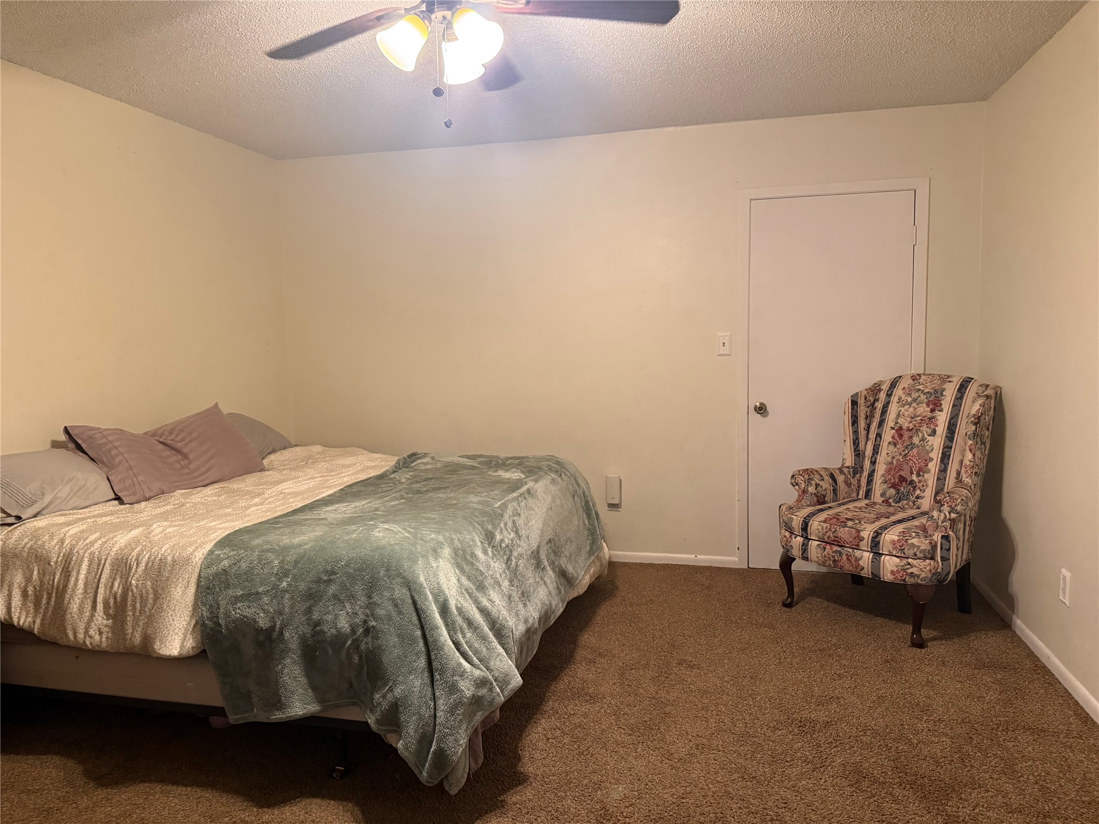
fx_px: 762
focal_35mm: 24
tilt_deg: -5.0
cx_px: 550
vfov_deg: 56.8
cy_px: 412
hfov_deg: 71.6
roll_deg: +1.4
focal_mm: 6.76
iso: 500
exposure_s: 1/60
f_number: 1.78
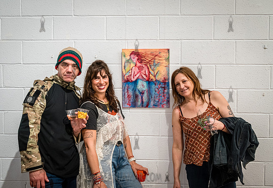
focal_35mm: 39
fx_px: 301
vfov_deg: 34.7
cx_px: 129
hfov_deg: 48.7
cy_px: 88
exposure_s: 1/250
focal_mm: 35
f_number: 4
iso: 5000
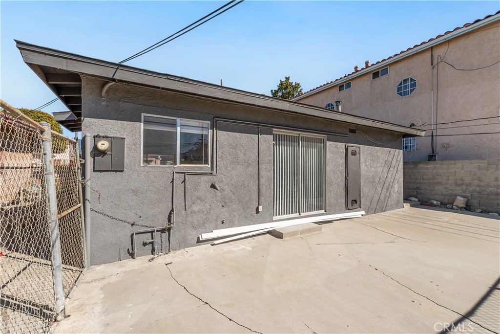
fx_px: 208
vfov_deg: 77.3
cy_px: 167
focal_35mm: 15
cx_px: 250
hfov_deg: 100.4
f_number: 7.1
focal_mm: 10
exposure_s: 1/500
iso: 100
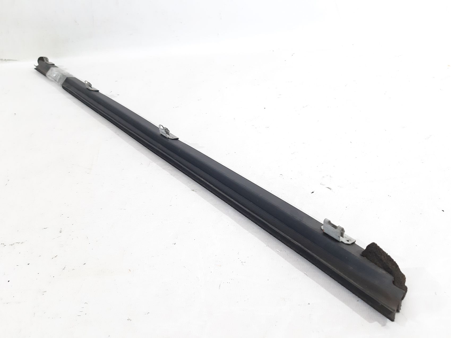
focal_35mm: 27
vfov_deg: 51.3
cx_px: 226
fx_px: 352
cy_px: 169
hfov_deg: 65.3
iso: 200
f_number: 1.7
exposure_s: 1/50
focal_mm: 3.93
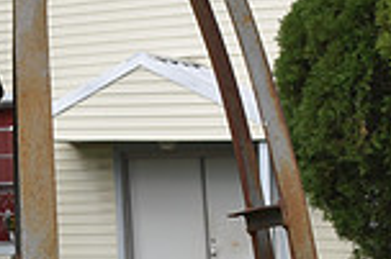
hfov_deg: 13.0
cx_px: -216
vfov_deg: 9.0
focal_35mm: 149
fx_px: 1617
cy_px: -86
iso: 200
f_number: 11
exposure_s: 1/125
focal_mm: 26
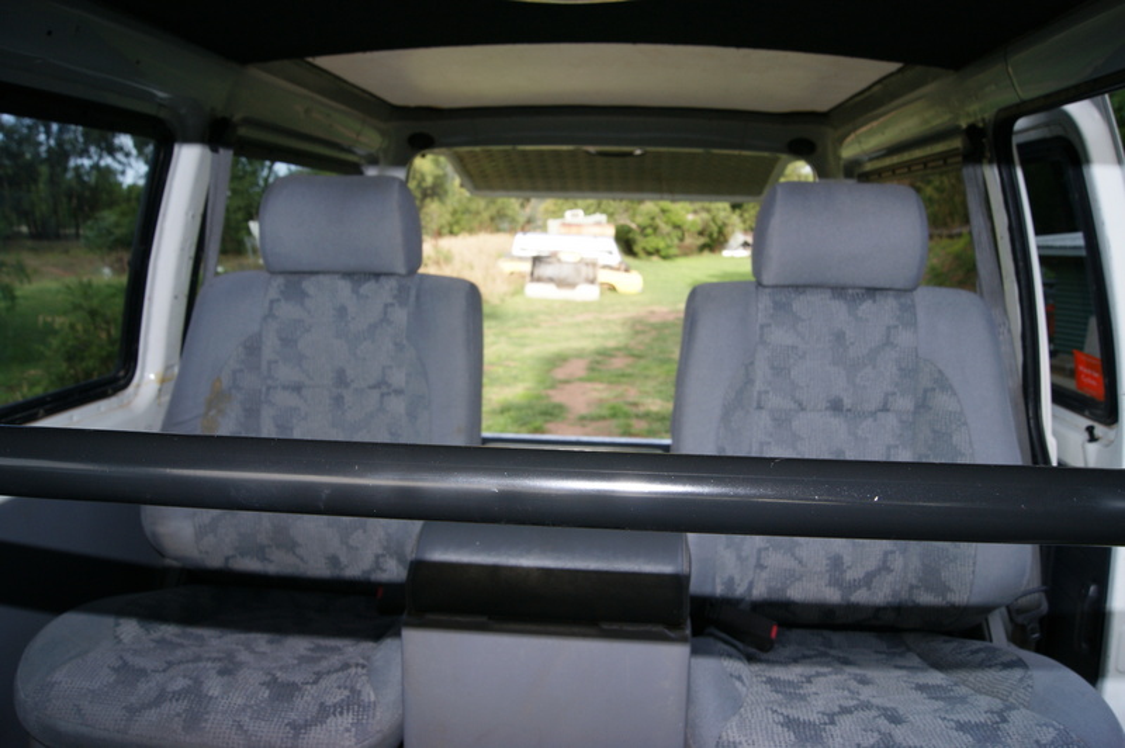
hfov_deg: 67.4
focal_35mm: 27
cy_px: 374
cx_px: 562
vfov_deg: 47.9
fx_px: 843
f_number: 9
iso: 100
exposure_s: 1/80
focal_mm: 18
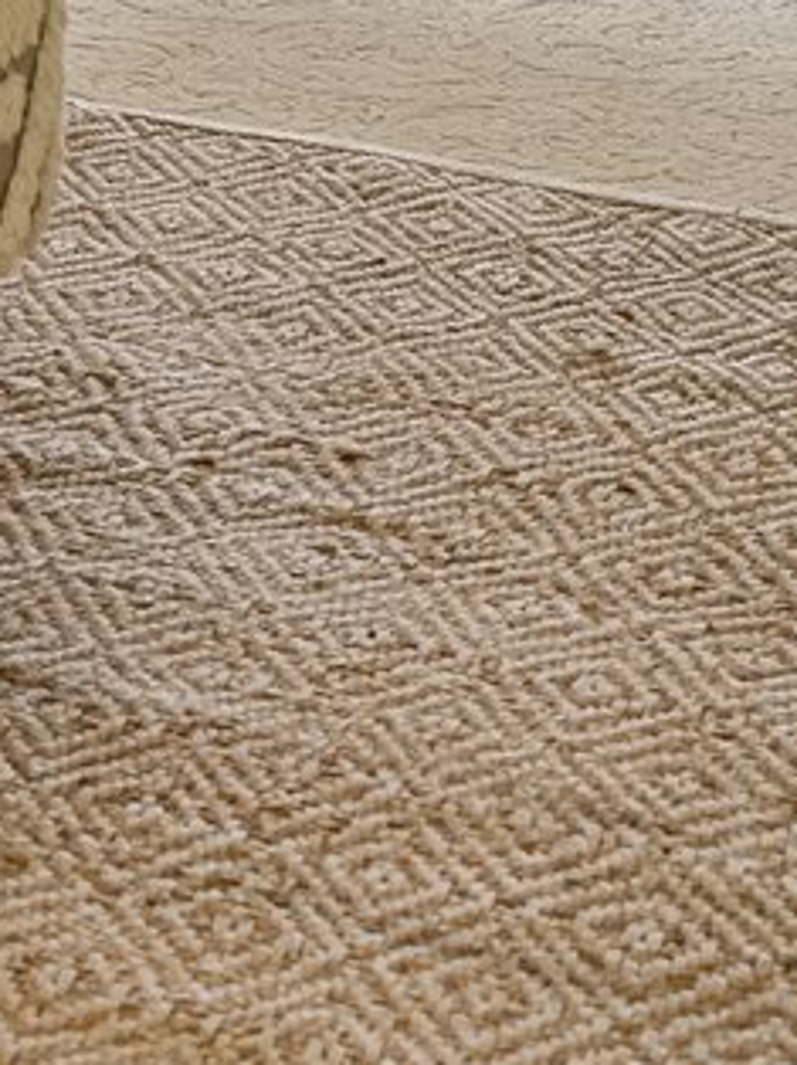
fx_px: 3589
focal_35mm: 117
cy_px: -1009
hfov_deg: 11.6
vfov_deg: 14.3
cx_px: -726
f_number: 5.6
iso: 400
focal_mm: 18.6
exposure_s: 1/25
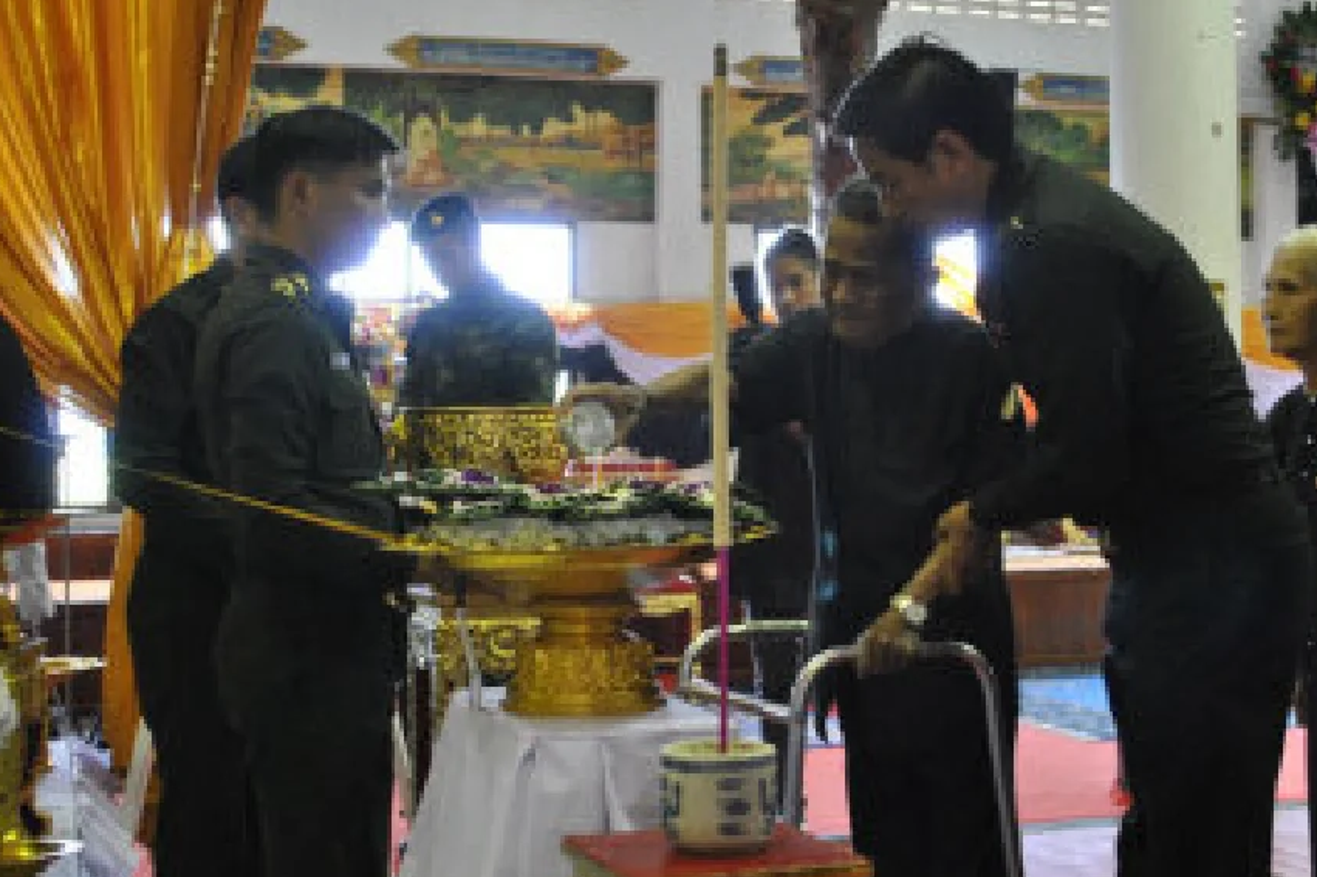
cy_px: 439
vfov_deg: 24.6
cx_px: 783
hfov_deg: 36.1
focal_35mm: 55
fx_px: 2012
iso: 640
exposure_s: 1/30
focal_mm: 26
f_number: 4.2
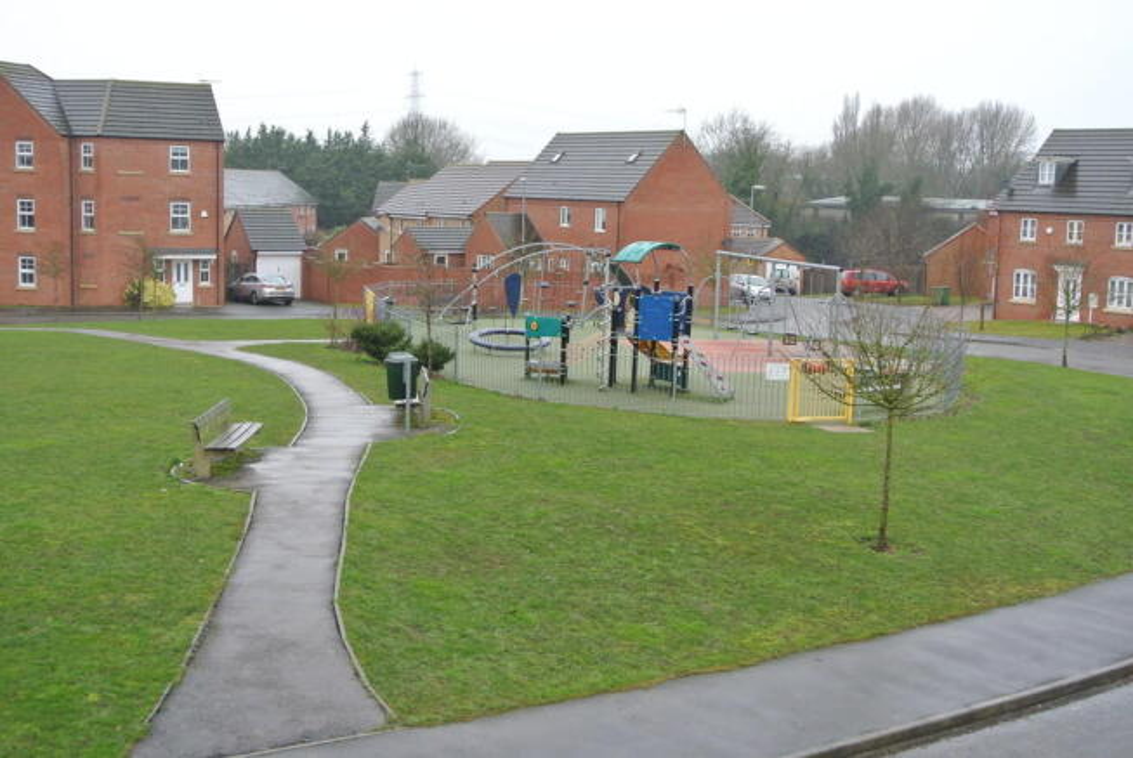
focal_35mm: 47
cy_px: 379
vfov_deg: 28.7
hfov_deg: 41.9
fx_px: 1481
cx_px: 566
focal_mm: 17.5
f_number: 4.5
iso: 450
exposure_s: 1/60
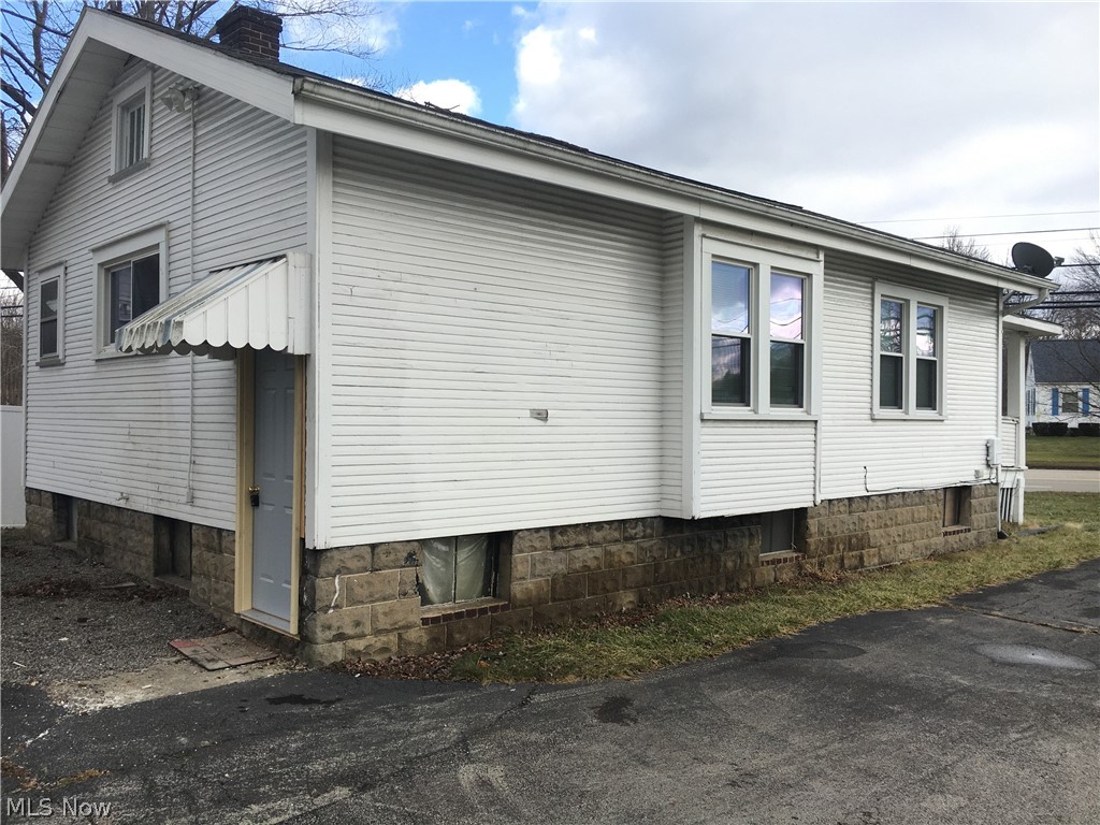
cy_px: 412
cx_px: 550
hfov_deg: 61.7
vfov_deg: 48.2
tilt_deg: +0.8
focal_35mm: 29
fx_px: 922
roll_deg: -0.5
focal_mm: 4.15
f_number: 2.2
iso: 25
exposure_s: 1/587
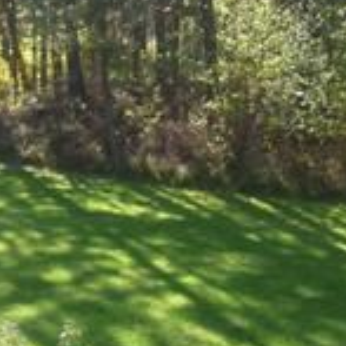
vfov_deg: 16.1
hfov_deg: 16.1
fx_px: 1221
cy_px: 153
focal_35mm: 108
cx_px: 207
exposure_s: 1/100
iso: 100
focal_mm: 4.7
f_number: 3.3
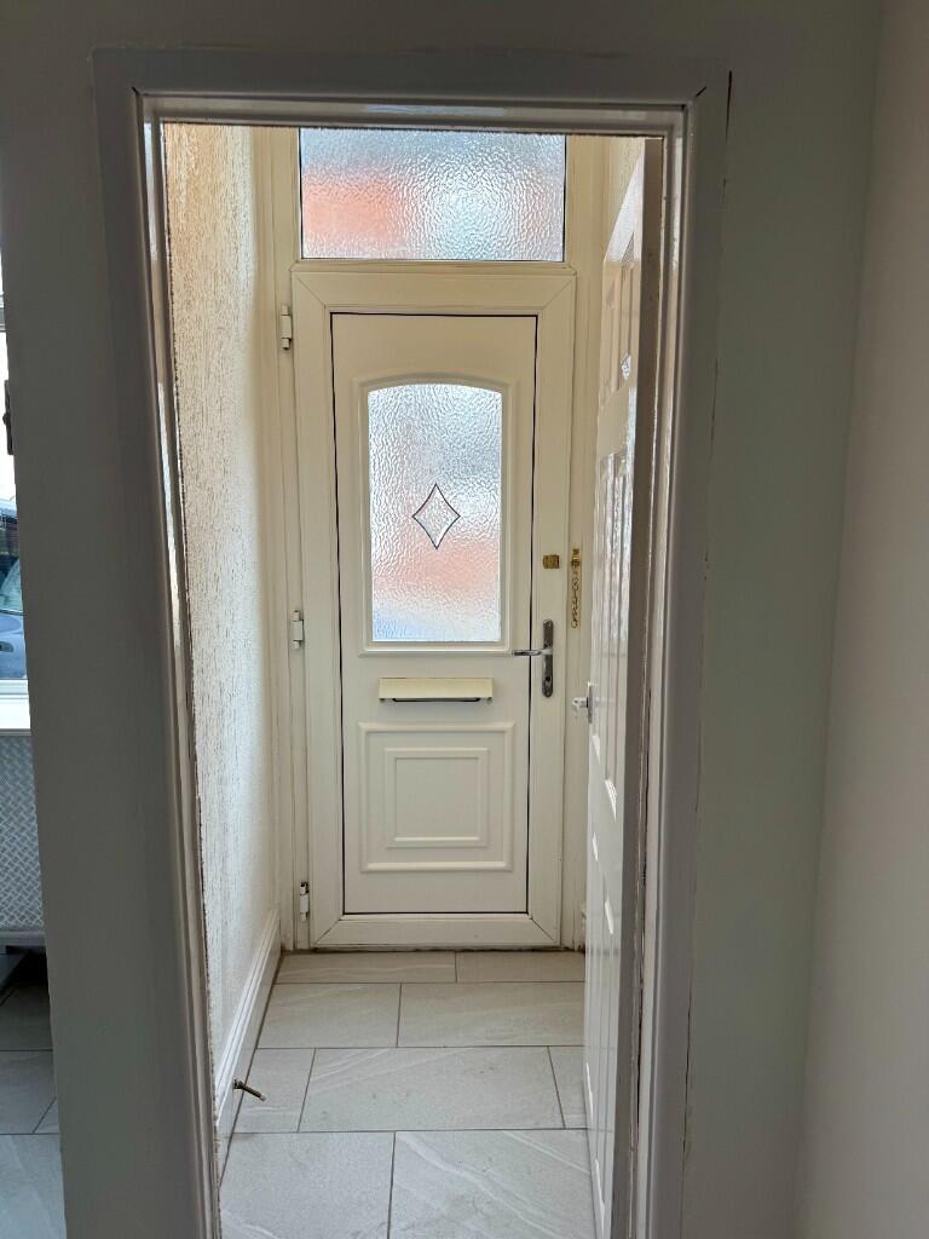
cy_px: 620
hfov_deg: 56.8
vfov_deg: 71.6
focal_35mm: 24
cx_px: 464
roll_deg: +0.0
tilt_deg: -8.1
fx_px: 859
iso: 64
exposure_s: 1/290
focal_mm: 6.76
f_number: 1.78
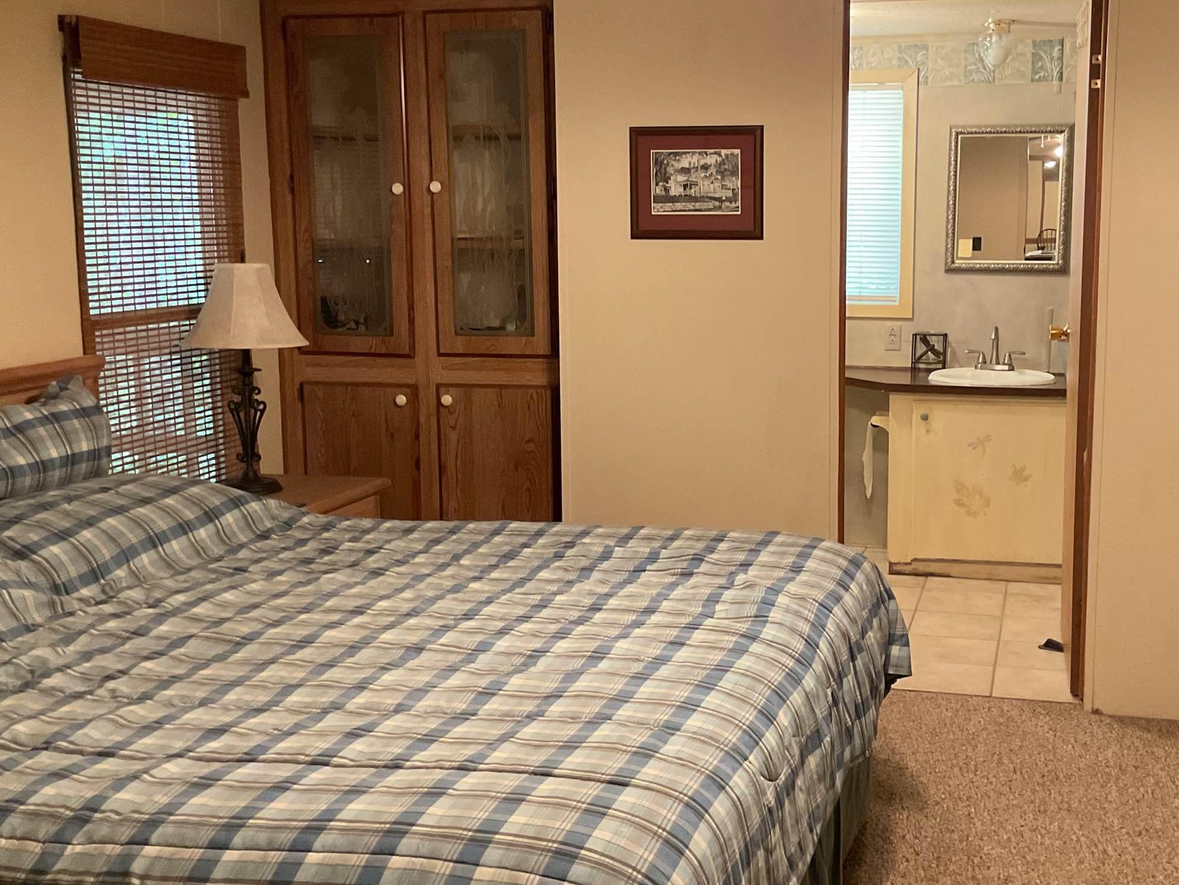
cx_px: 701
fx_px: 1533
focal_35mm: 45
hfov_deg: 41.9
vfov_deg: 32.2
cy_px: 434
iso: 250
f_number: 1.8
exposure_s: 1/60
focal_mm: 3
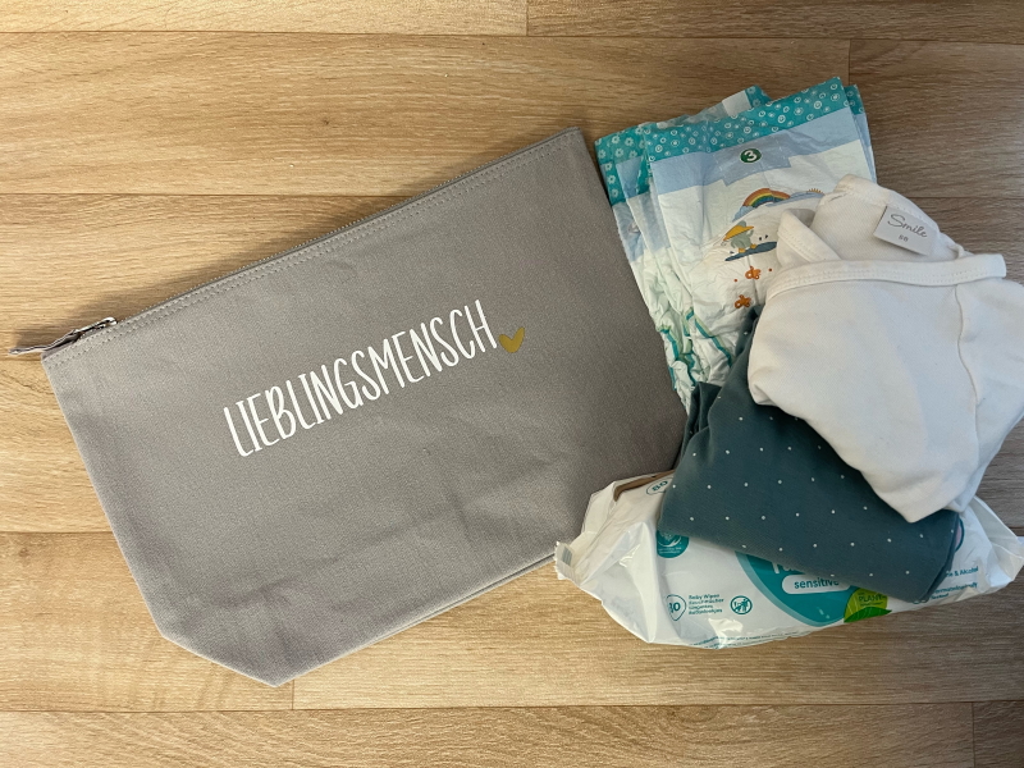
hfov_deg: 67.3
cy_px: 384
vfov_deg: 53.1
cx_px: 512
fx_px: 769
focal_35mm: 26
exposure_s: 1/50
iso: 160
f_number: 1.6
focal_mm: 5.1
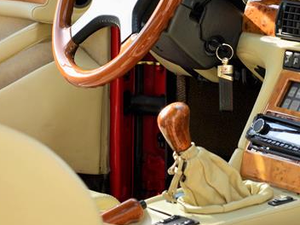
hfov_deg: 6.3
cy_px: 65
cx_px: 205
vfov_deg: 4.7
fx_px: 2721
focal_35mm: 314
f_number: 6.3
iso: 100
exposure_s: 1/100
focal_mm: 120
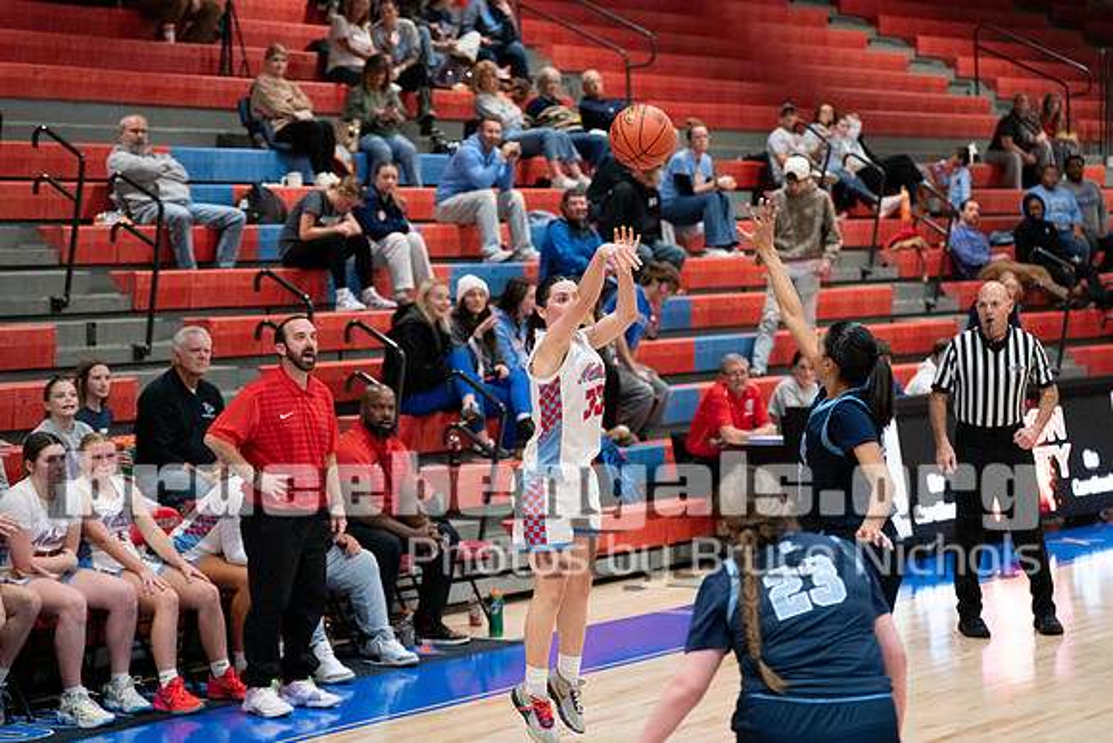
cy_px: 372
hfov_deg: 22.6
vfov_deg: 15.2
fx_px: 2783
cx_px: 556
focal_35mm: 90
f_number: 2.8
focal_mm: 90
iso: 6400
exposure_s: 1/1000
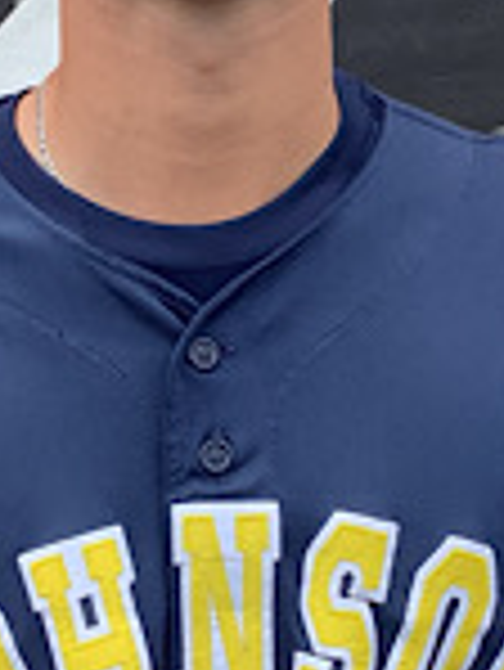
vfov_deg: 23.5
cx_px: 234
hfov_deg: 17.8
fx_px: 1609
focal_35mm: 83
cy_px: 238
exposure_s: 1/506
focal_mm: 3.3
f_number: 2.4
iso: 25
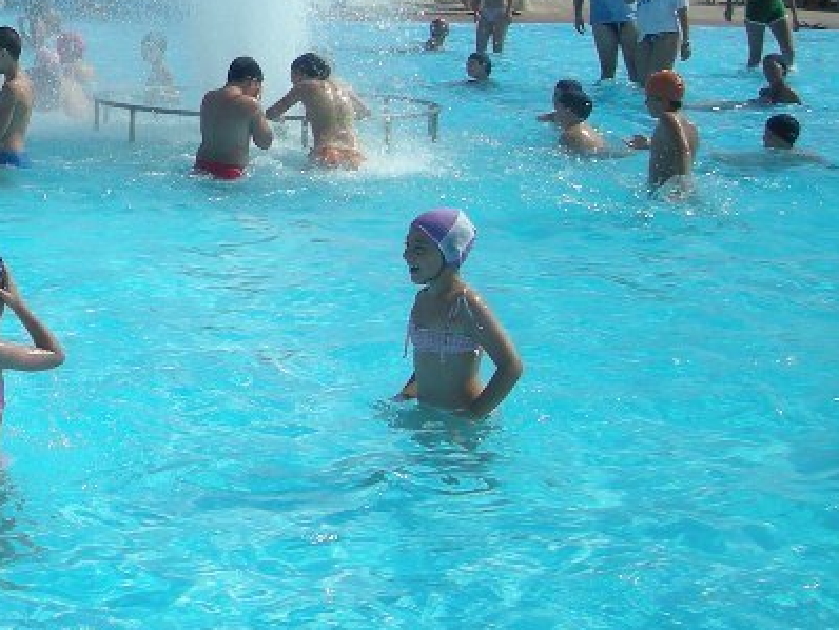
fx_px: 2183
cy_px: -95
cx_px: -221
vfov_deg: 15.9
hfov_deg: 20.1
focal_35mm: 90
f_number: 5.7
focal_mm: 5.7
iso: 50
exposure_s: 1/375
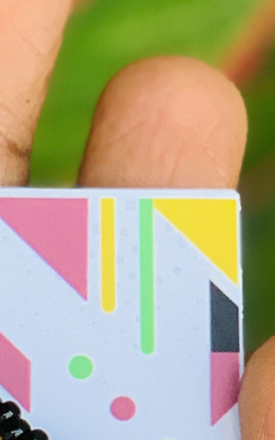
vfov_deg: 8.4
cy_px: 577
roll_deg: -1.5
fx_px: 2948
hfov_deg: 5.3
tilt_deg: -43.5
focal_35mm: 246
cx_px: -202
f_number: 2.4
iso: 125
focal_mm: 6
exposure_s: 1/100
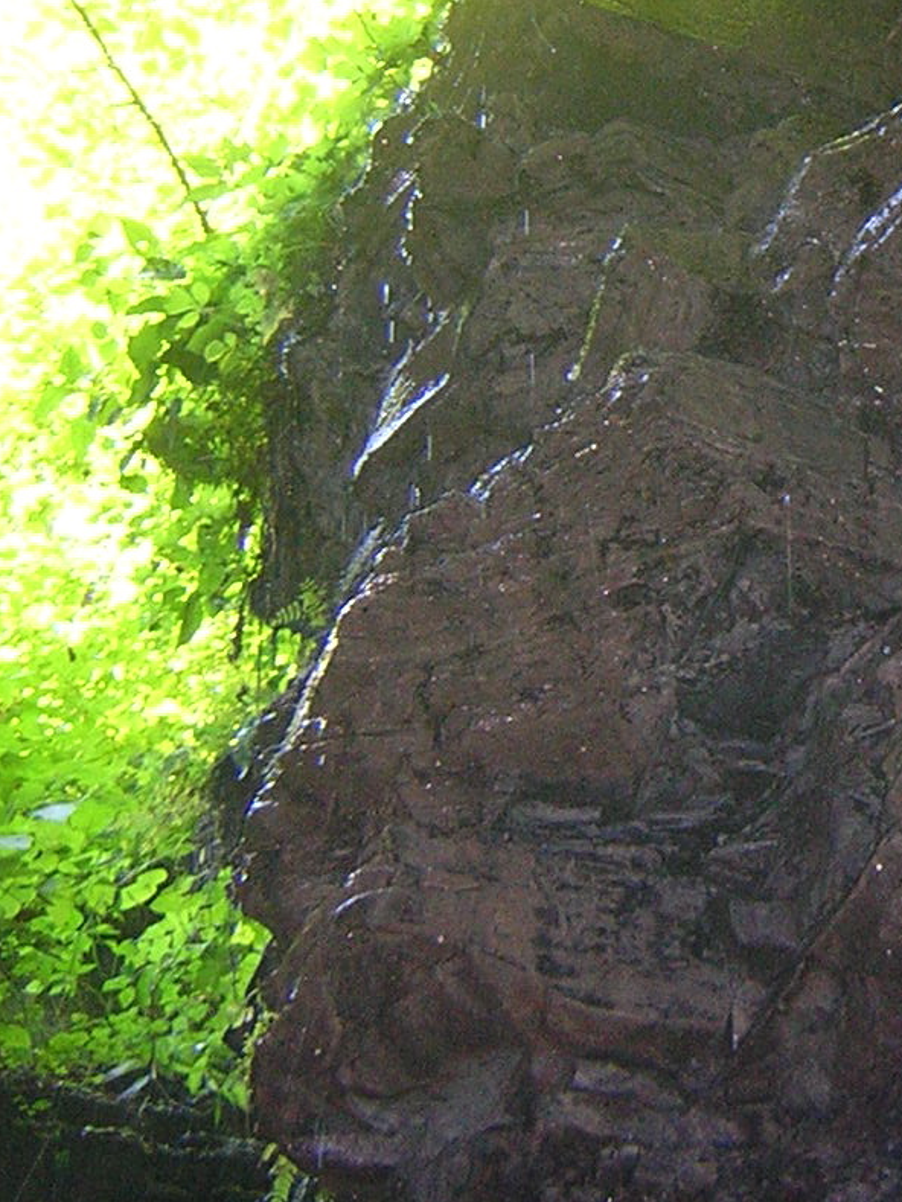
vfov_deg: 26.5
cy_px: 411
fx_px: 2536
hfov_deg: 19.6
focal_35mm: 73
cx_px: 876
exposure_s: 1/60.1
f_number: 2.6
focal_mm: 4.7
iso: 375
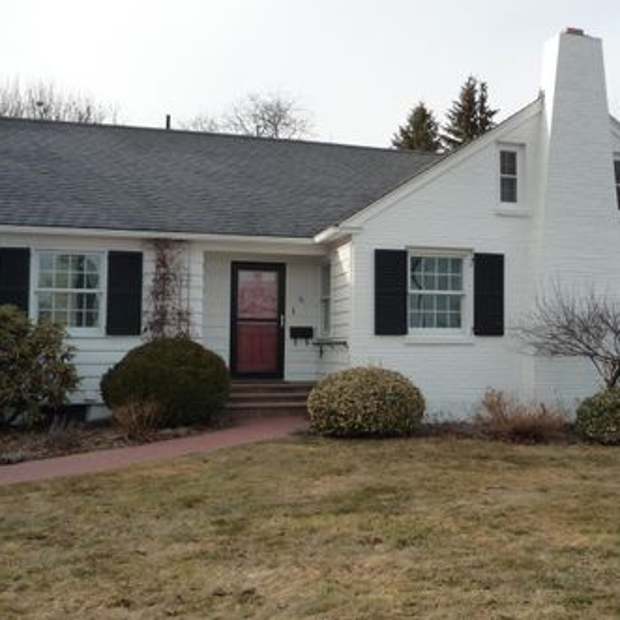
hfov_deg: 40.9
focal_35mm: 40
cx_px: 446
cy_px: 288
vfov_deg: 41.8
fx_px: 811
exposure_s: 1/500
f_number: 3.4
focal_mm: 5.3
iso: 160
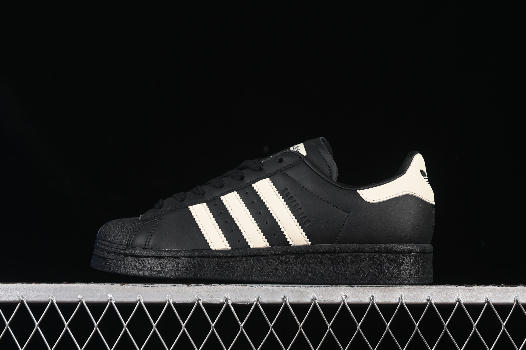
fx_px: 1096
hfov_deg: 27.0
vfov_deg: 18.2
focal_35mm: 75
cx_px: 263
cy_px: 175
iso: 160
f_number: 6.3
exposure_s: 1/60
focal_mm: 50
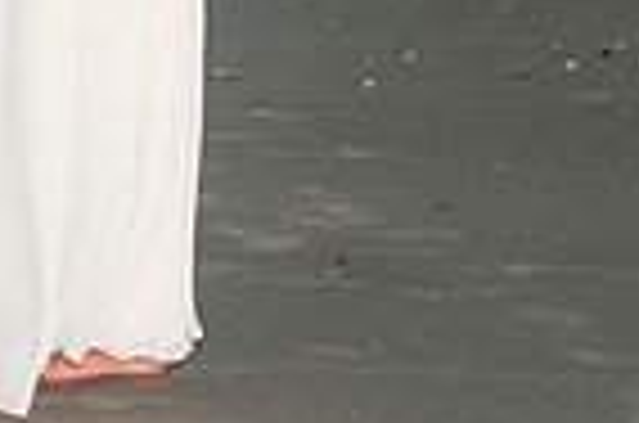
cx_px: -288
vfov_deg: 6.8
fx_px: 3471
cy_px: -308
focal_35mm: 196
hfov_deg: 10.2
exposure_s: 1/250
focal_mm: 32
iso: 100
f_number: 7.1
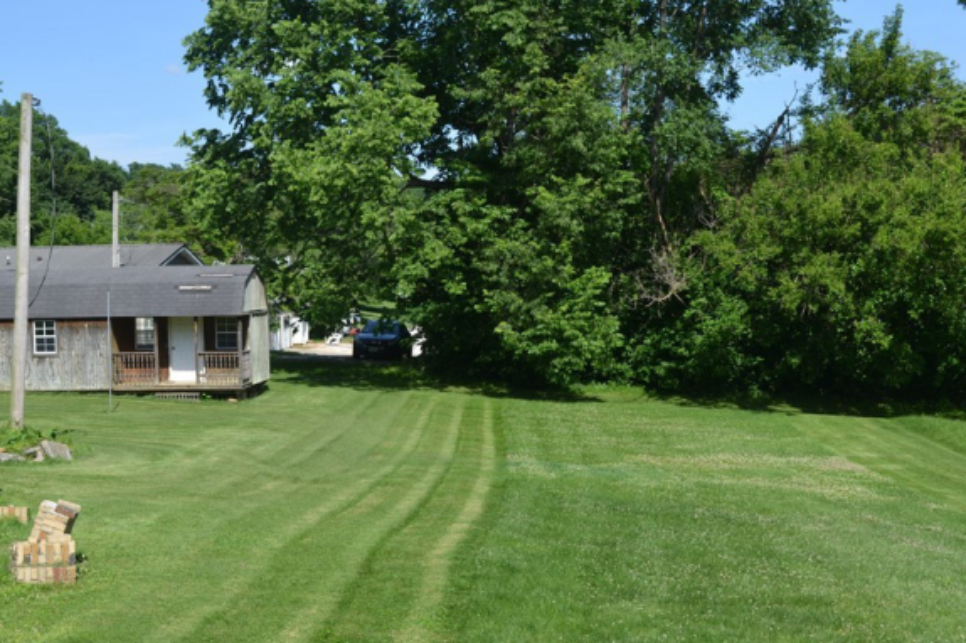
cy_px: 380
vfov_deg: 26.4
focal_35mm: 51
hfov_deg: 38.8
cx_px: 549
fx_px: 1368
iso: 100
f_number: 7.1
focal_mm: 26
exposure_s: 1/200
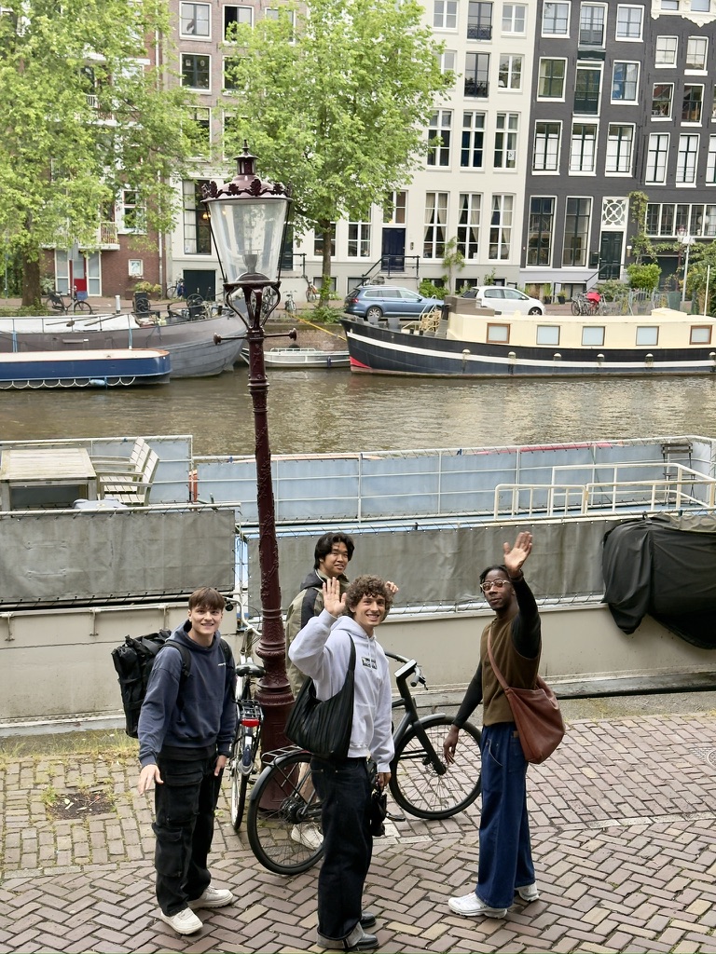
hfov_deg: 30.3
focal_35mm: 48
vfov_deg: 39.7
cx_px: 358
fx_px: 1324
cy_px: 477
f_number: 1.78
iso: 125
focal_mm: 6.76
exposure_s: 1/239
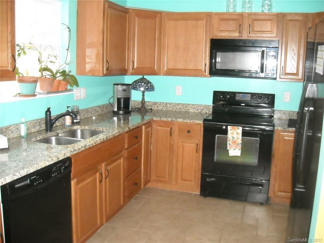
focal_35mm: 35
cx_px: 162
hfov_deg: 52.6
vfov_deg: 40.7
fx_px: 328
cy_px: 122
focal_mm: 5.7
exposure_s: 1/60
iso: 733
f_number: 2.8
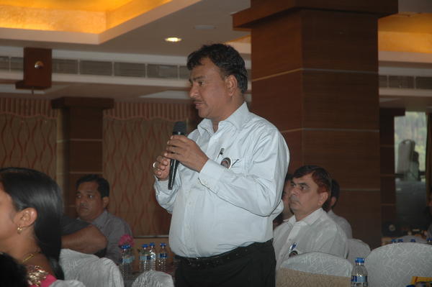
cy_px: 144
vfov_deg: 14.0
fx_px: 1169
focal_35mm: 98
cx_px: 216
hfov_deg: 20.9
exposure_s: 1/60
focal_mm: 65
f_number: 4.5
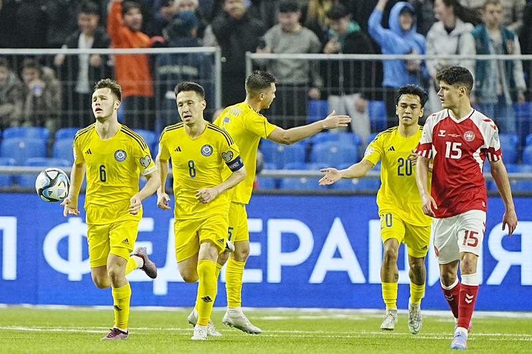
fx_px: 8864
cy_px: 177
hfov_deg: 3.4
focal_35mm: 600
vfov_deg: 2.3
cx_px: 266
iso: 3200
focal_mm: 400
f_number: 2.8
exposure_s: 1/1250
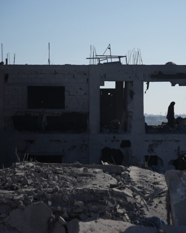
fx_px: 681
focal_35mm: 99
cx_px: 129
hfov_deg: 15.5
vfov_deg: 19.4
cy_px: 116
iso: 100
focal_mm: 70
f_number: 2.8
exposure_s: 1/5000
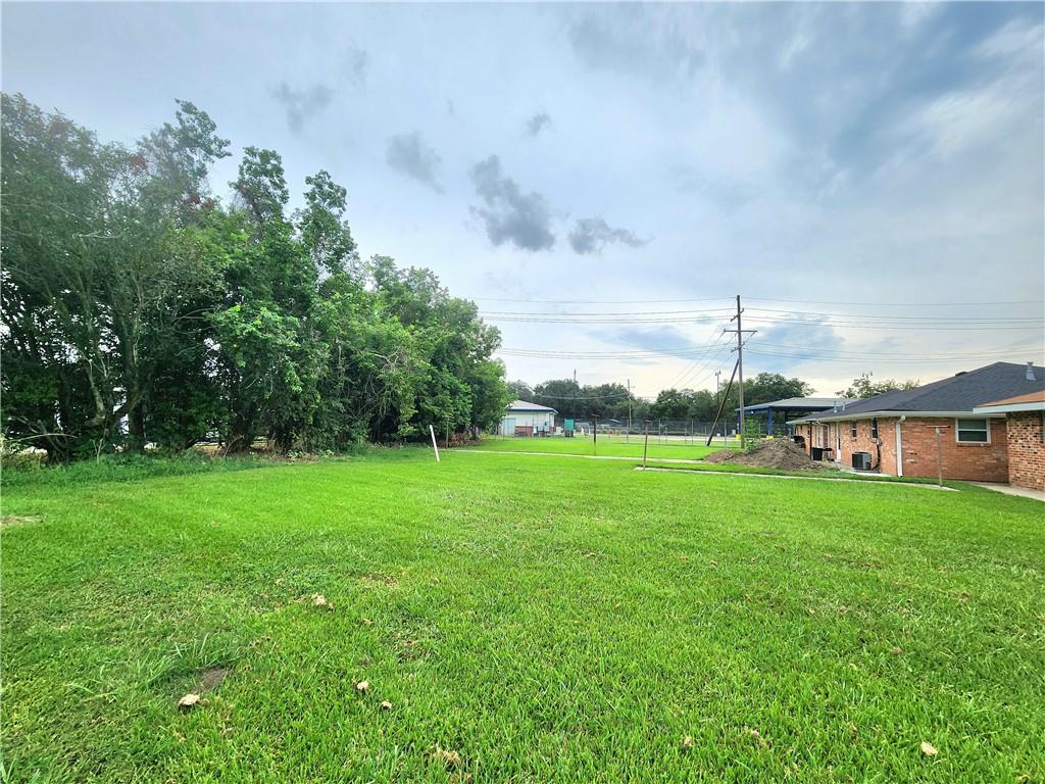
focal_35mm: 13
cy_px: 392
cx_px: 522
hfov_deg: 106.2
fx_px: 392
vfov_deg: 89.9
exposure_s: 1/909
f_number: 2.2
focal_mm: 2.2
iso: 50
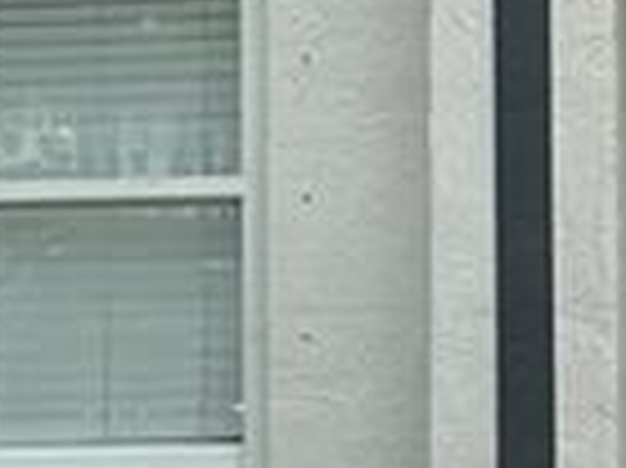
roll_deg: -0.8
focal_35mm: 207
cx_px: 518
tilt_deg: +7.1
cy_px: -104
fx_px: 3740
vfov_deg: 7.1
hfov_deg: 9.5
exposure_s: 1/5263
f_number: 1.78
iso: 80
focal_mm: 6.86
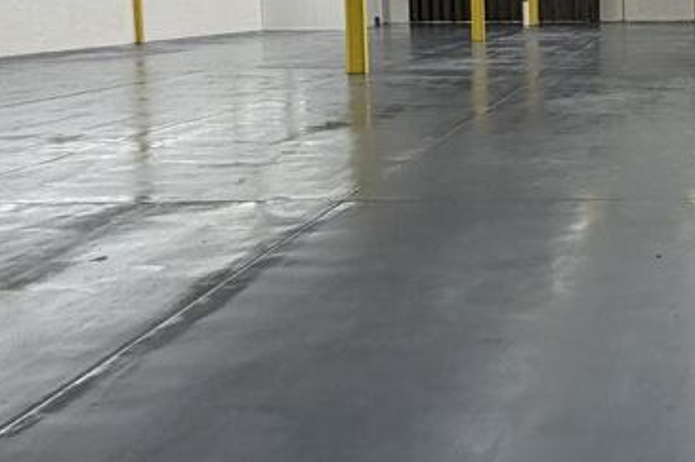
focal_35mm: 41
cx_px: 697
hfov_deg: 41.3
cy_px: 42
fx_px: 791
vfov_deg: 31.0
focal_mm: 2.22
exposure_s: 1/121
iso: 80
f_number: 2.2
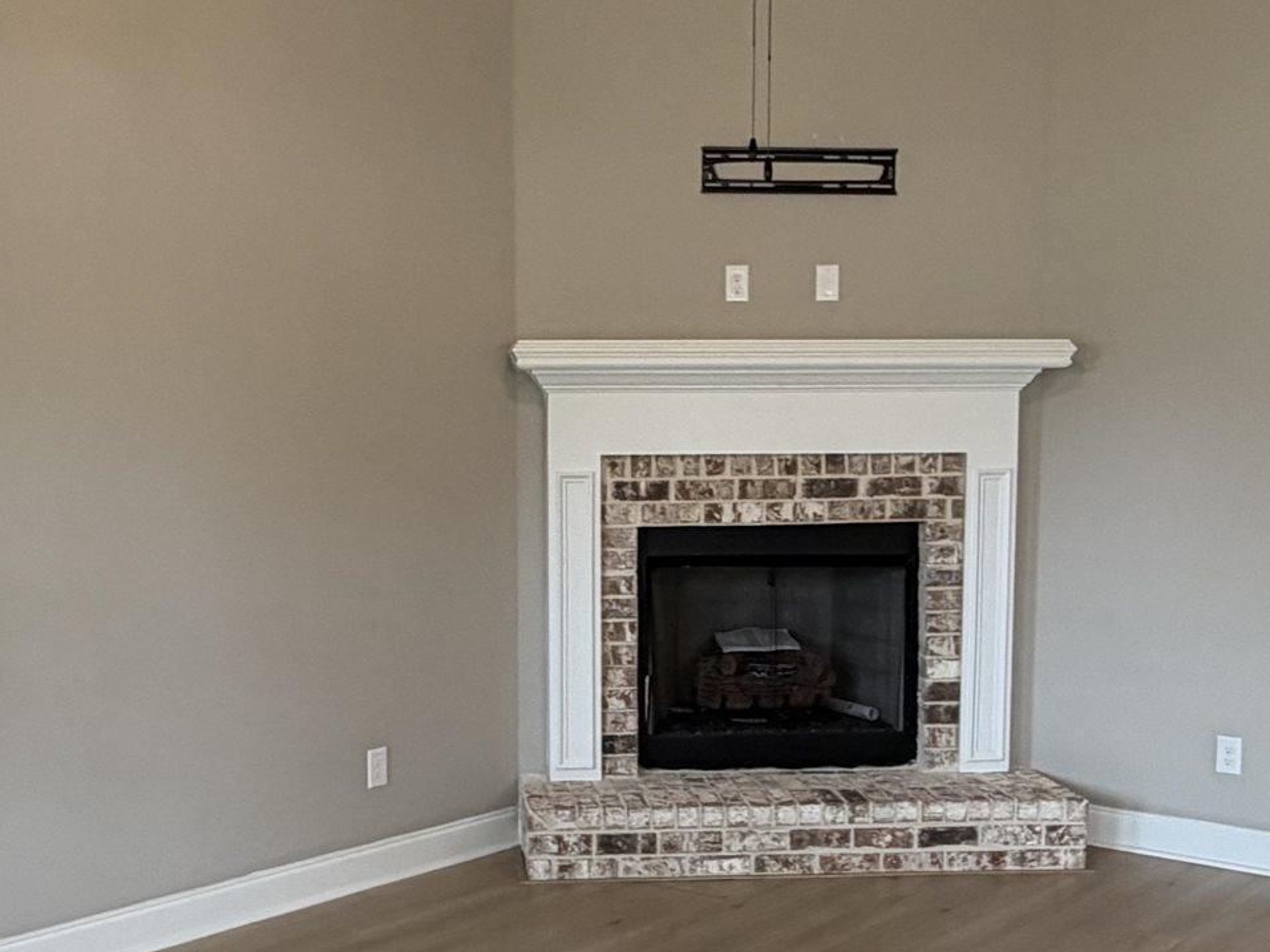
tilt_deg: -6.5
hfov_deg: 42.0
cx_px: 563
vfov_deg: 32.0
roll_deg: -0.2
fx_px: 1651
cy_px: 611
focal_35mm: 45
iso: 160
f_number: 2.2
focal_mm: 2.22
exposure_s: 1/60
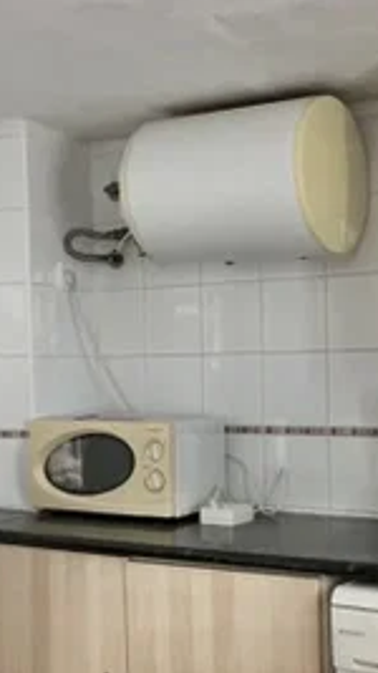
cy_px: 403
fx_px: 910
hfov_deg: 23.1
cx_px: 315
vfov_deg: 40.4
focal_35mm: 51
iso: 250
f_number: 1.8
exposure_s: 1/99
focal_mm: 1.57
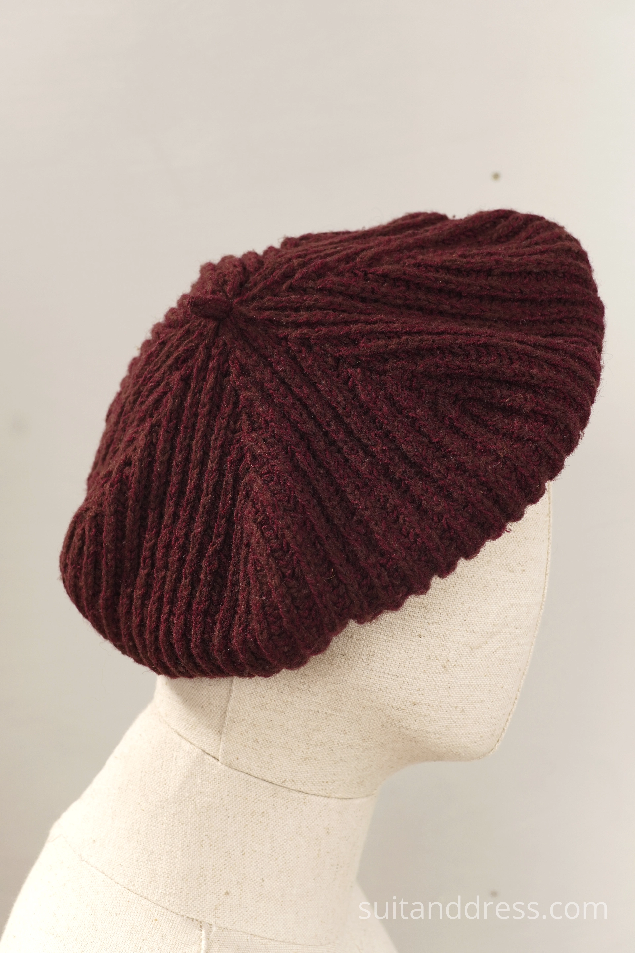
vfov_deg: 41.1
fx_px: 1270
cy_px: 476
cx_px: 318
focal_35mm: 48
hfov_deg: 28.1
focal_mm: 32
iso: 250
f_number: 6.3
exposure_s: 1/25
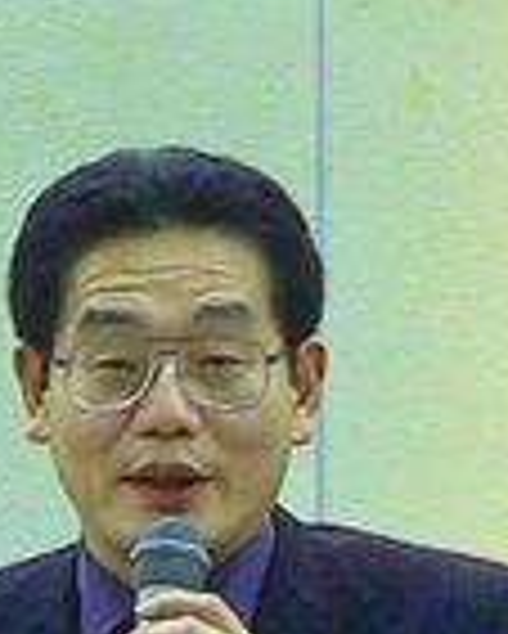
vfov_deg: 2.0
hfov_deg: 1.6
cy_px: 414
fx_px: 18586
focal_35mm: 990
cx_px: 274
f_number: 2.8
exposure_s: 1/10
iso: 200
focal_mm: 23.4
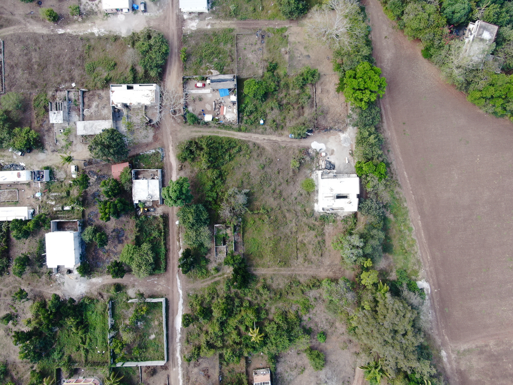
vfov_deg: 56.8
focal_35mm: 24
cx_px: 256
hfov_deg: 71.6
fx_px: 356
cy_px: 192
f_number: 2.8
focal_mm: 4.39
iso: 100
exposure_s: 1/240
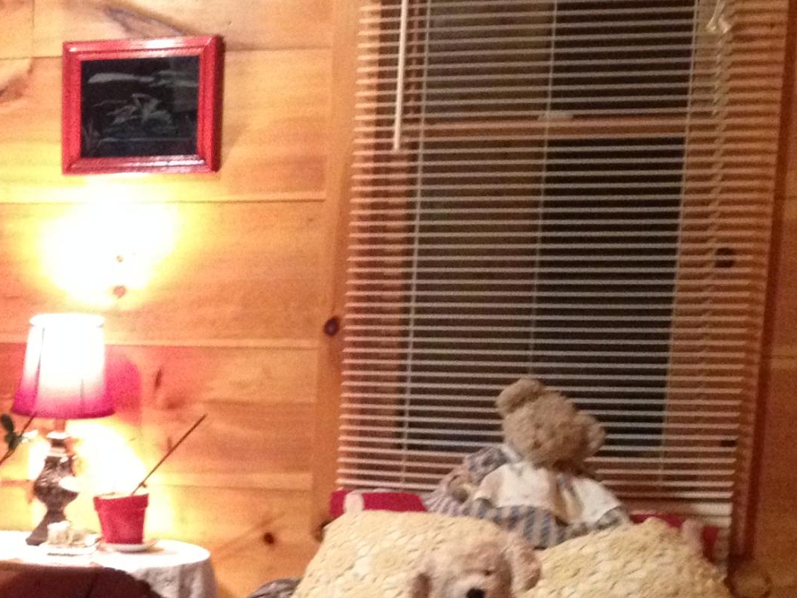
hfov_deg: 18.8
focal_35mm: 100
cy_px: 663
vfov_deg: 14.4
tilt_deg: -14.1
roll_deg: +1.2
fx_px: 2303
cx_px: -108
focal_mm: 4.28
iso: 400
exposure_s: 1/15
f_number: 2.4
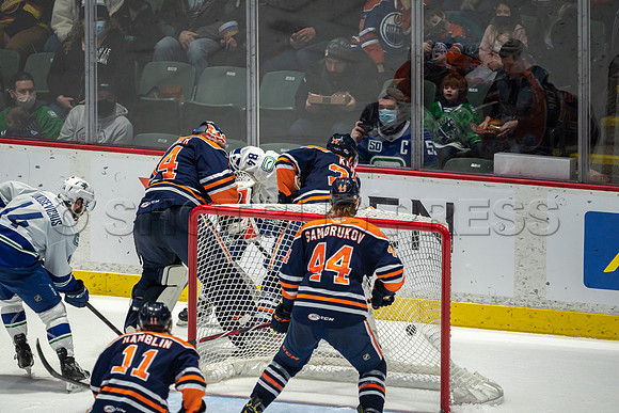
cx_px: 310
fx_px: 10319
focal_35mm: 600
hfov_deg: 3.4
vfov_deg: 2.3
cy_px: 206
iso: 1600
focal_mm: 600
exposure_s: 1/800
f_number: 4
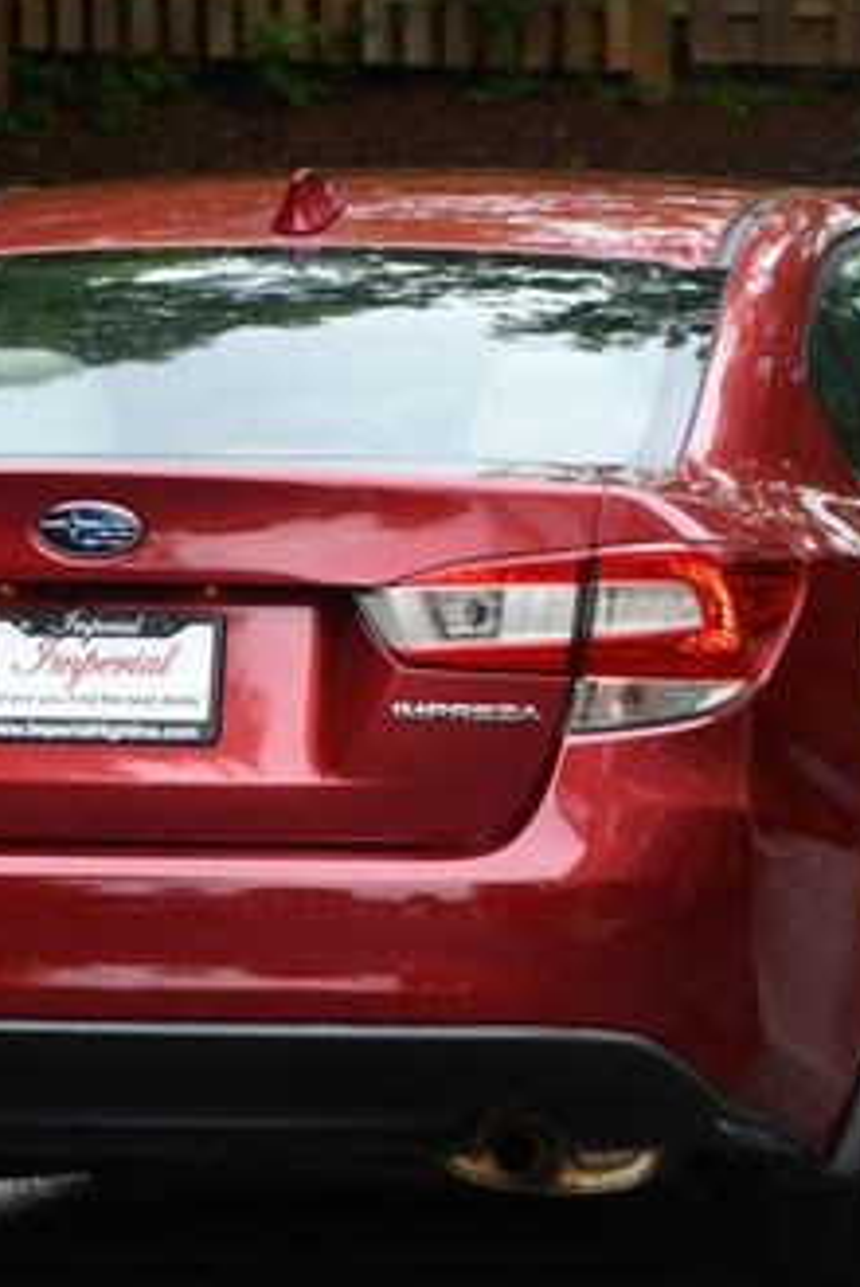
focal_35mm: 305
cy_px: 626
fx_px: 10905
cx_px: 352
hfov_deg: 4.5
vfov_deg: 6.7
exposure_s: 1/250
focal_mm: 105
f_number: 5.6
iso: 220
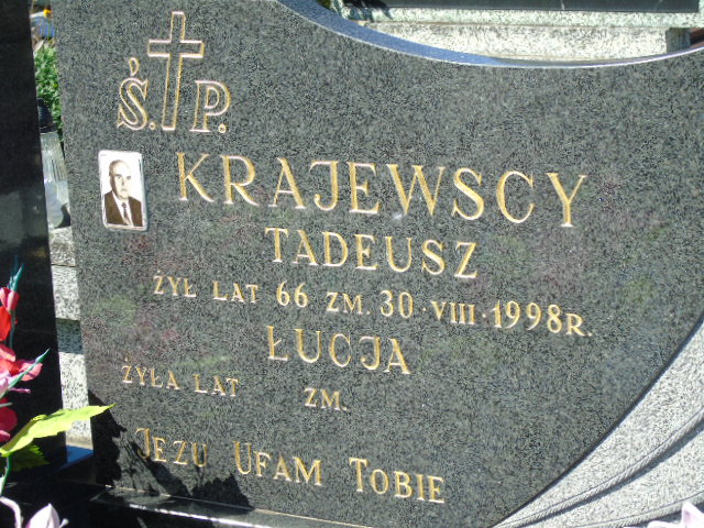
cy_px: 264
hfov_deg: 18.2
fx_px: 2196
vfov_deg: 13.7
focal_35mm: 108
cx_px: 352
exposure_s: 1/250
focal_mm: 19
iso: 80
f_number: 4.4
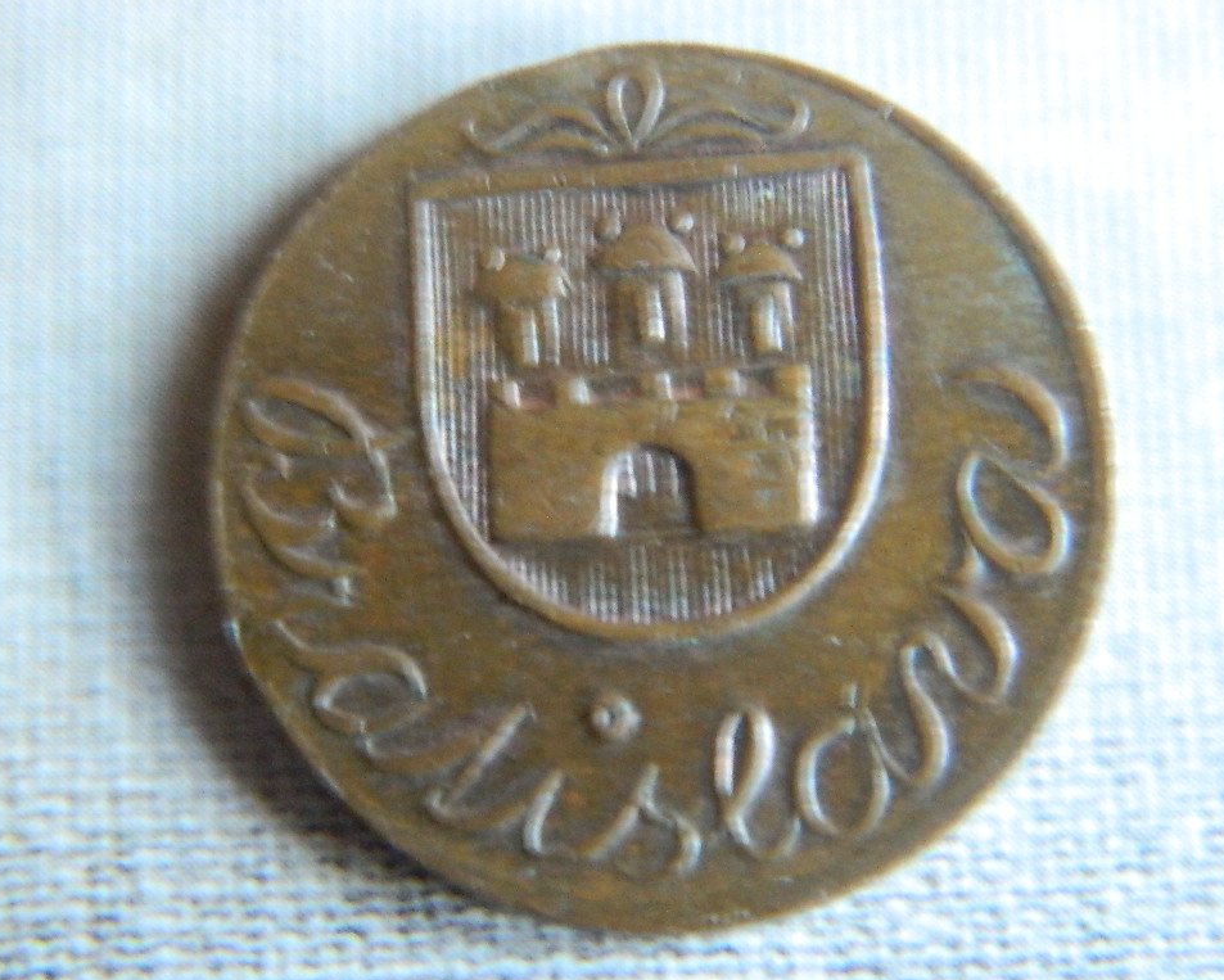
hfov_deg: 17.8
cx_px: 616
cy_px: 491
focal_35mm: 108
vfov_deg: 14.3
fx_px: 3914
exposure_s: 1/6
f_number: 4.5
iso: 800
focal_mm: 18.6
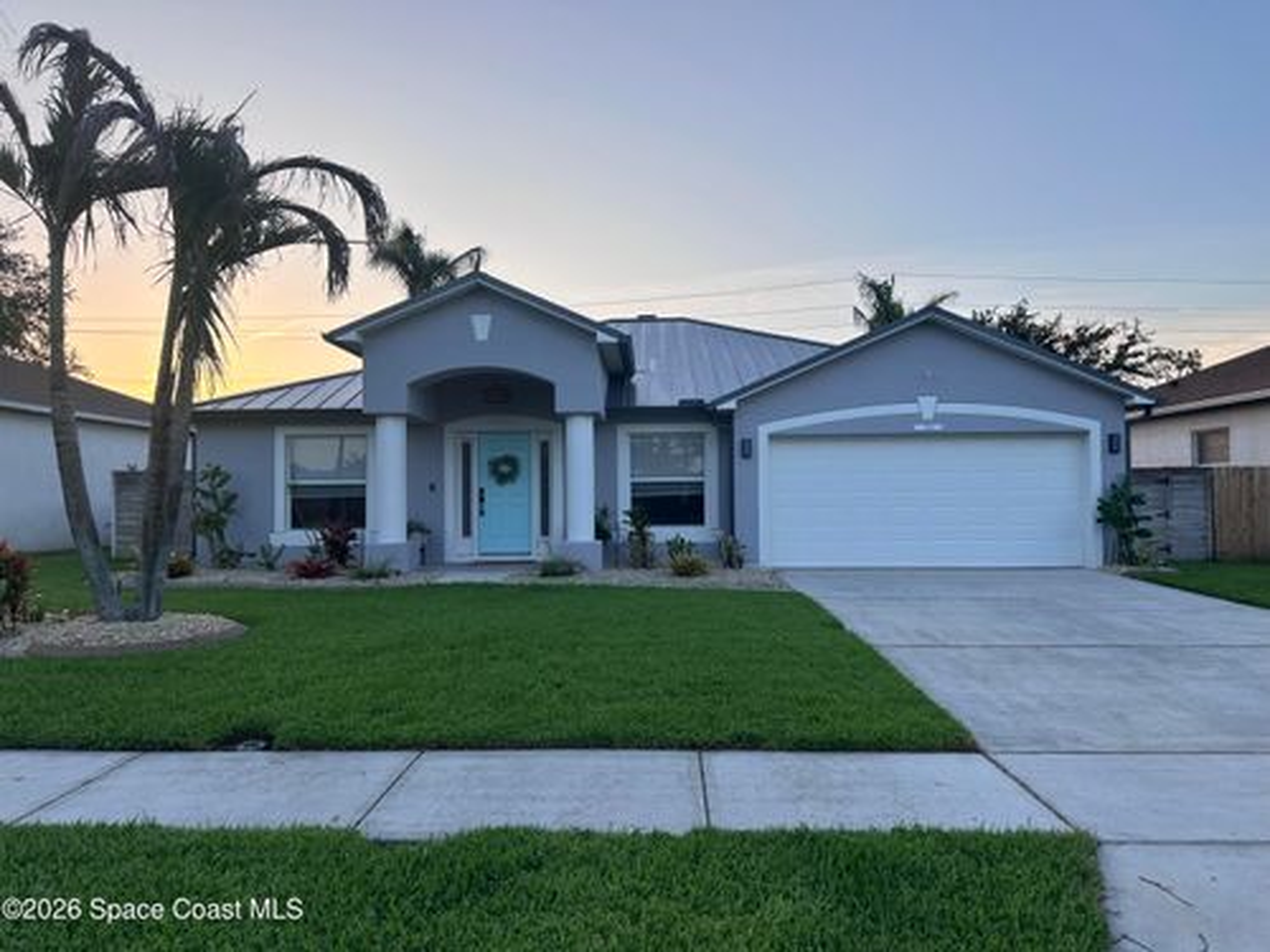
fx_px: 881
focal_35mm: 24
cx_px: 635
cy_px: 476
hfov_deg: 71.6
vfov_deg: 56.8
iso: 80
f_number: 1.78
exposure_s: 1/773
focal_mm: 6.86
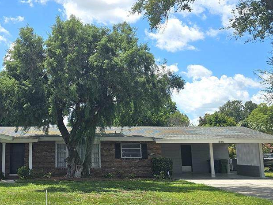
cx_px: 86
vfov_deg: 37.7
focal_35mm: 38
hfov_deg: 47.9
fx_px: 300
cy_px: 87
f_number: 1.7
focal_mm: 6.3
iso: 10
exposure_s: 1/1120
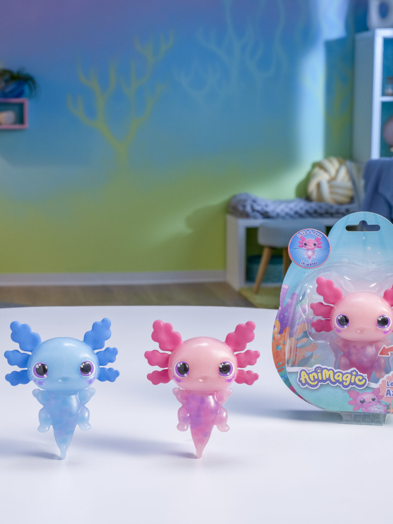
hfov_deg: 20.1
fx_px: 1105
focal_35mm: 73
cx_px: 130
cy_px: 265
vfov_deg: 26.7
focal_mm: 50
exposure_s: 1/5
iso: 320
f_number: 11
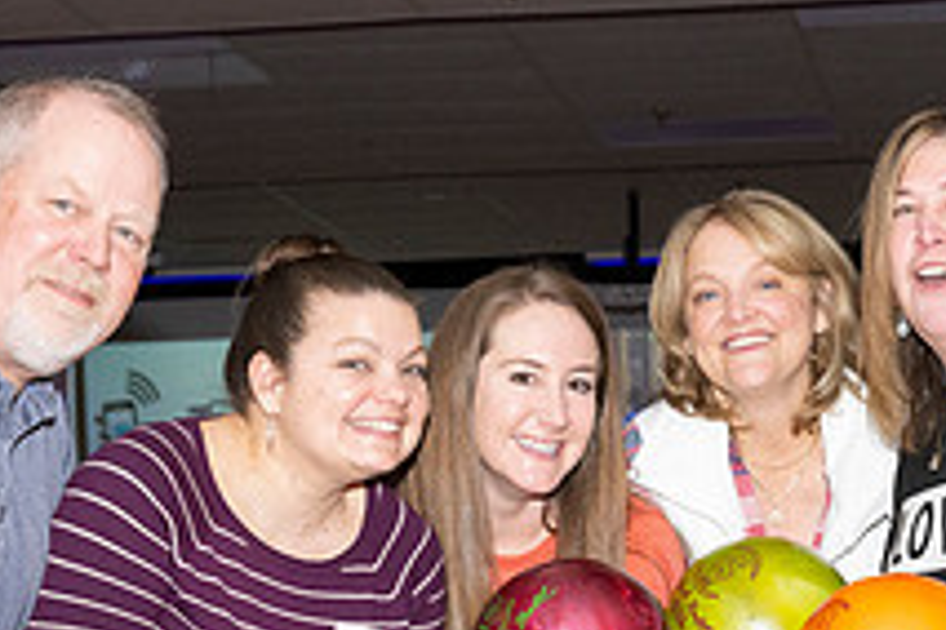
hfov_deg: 18.7
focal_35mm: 109
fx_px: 2864
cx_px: 631
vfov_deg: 12.5
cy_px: 561
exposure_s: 1/100
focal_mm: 40
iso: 1600
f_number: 5.6
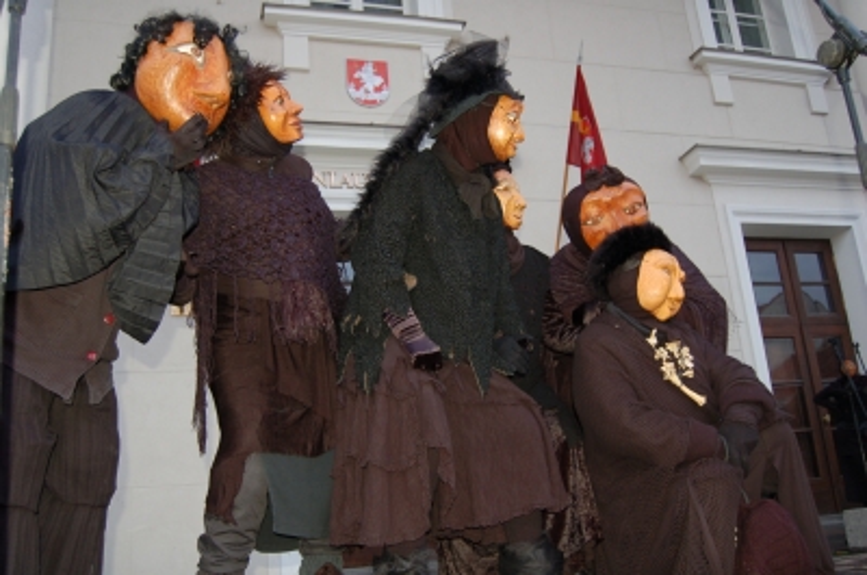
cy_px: 288
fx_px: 793
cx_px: 434
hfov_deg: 57.3
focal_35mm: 33
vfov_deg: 39.8
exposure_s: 1/60
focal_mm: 22
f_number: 3.8
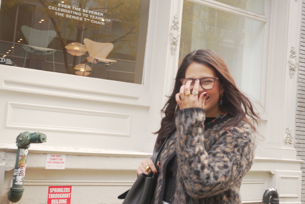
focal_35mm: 42
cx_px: 152
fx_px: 356
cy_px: 102
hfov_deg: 46.4
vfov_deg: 31.9
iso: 500
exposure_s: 1/100
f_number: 4.5
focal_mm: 28
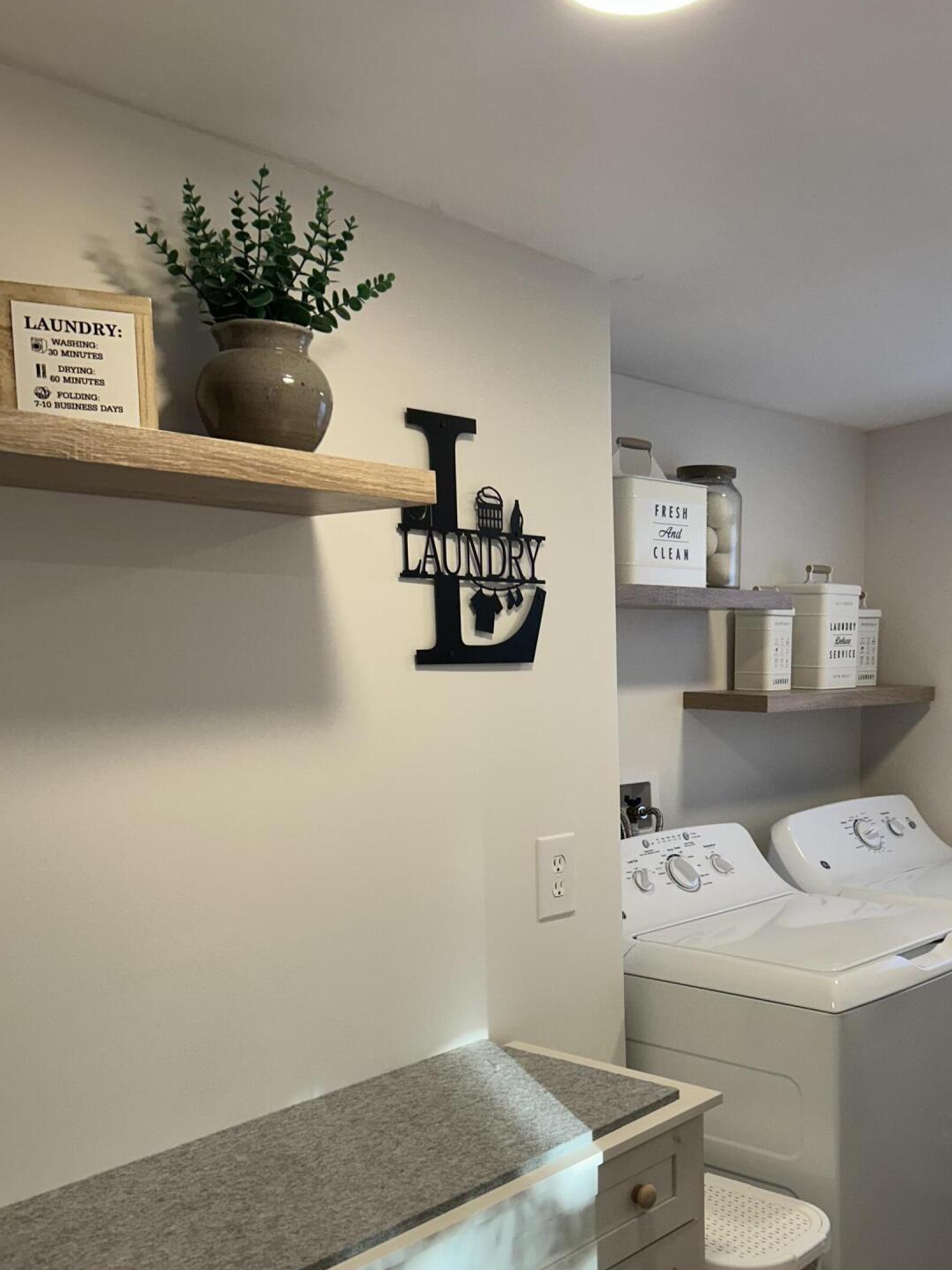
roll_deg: -0.2
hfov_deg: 39.2
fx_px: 1320
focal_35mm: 36
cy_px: 803
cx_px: 633
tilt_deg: -7.4
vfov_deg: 50.8
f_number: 1.5
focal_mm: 5.7
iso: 100
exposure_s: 1/120
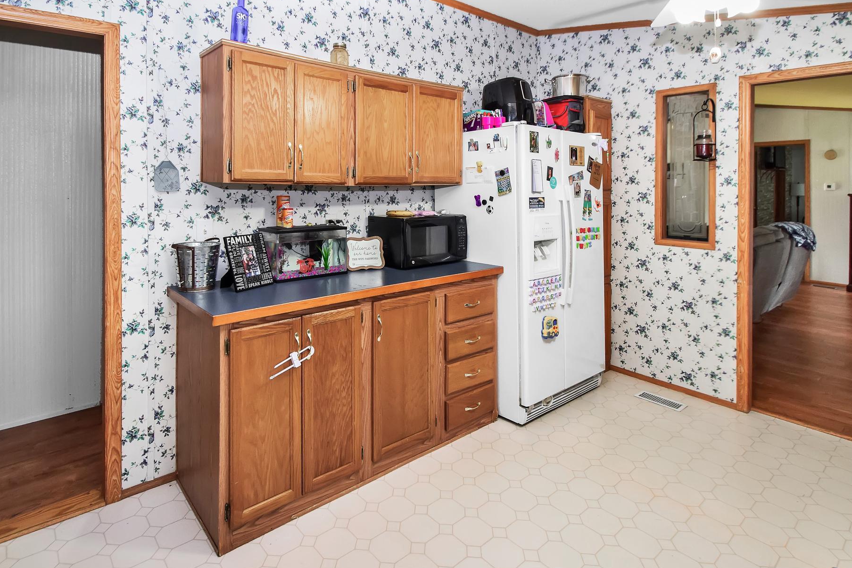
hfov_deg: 93.3
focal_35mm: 17
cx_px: 412
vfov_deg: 70.3
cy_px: 308
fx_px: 402
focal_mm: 10
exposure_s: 1/60
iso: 1600
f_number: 6.3
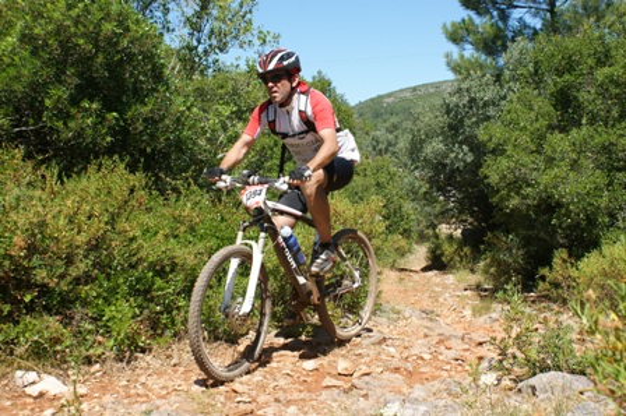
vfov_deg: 29.8
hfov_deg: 43.6
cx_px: 313
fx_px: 782
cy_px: 208
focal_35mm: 45
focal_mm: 30
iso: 100
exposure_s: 1/160
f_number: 8
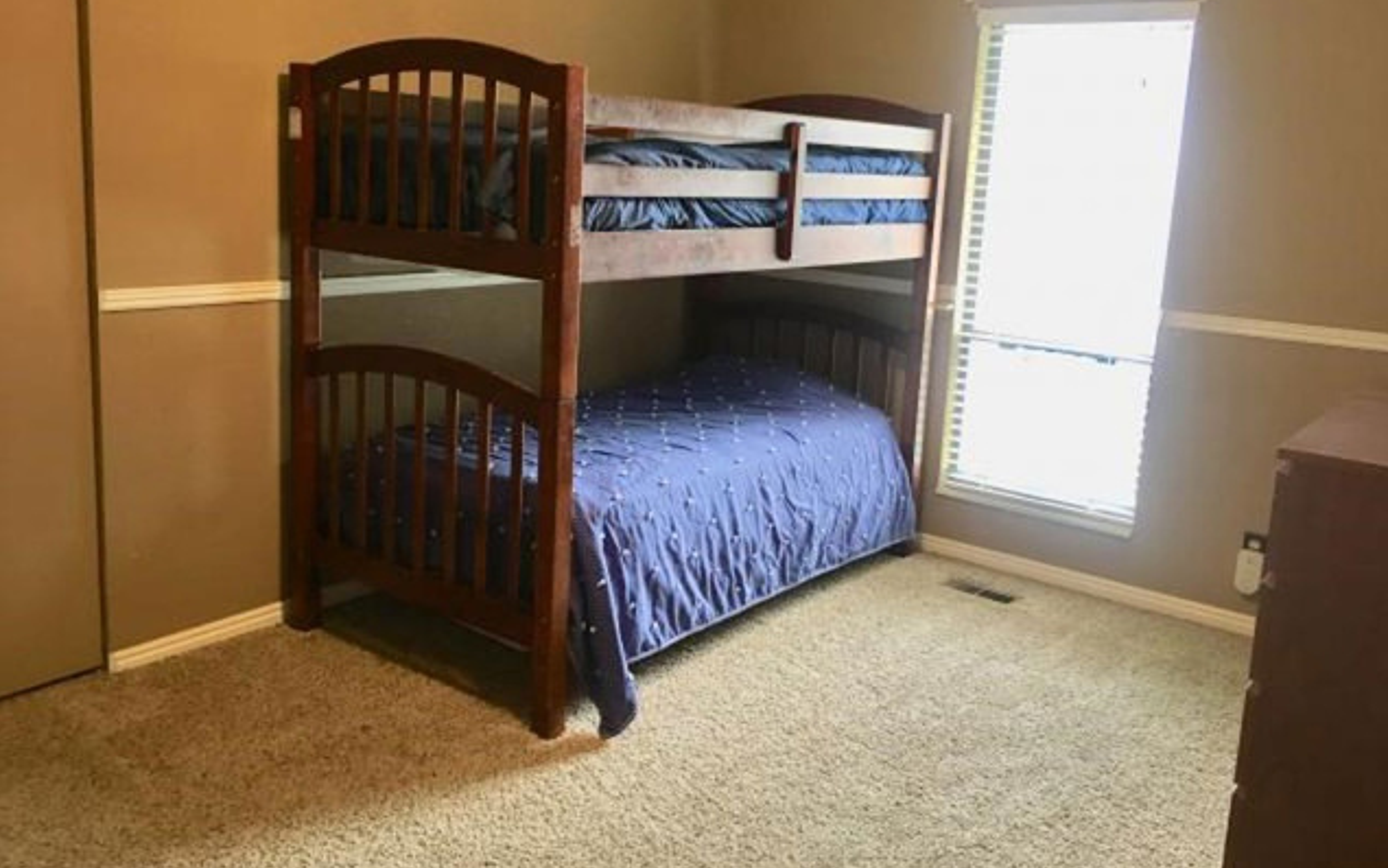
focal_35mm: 31
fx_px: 1173
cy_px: 372
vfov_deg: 40.5
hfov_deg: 61.2
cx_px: 695
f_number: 2.2
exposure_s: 1/30
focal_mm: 4.15
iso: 100
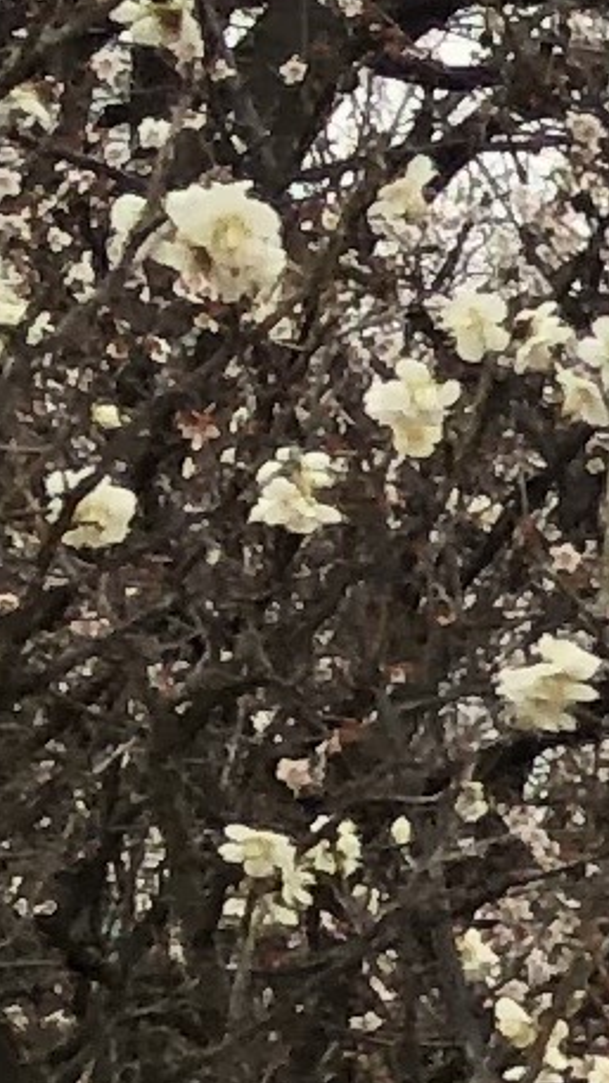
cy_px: 1346
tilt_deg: +9.6
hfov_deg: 3.5
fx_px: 7724
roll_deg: -0.4
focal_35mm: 269
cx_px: 4576
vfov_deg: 7.9
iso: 20
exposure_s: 1/120
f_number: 1.8
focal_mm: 4
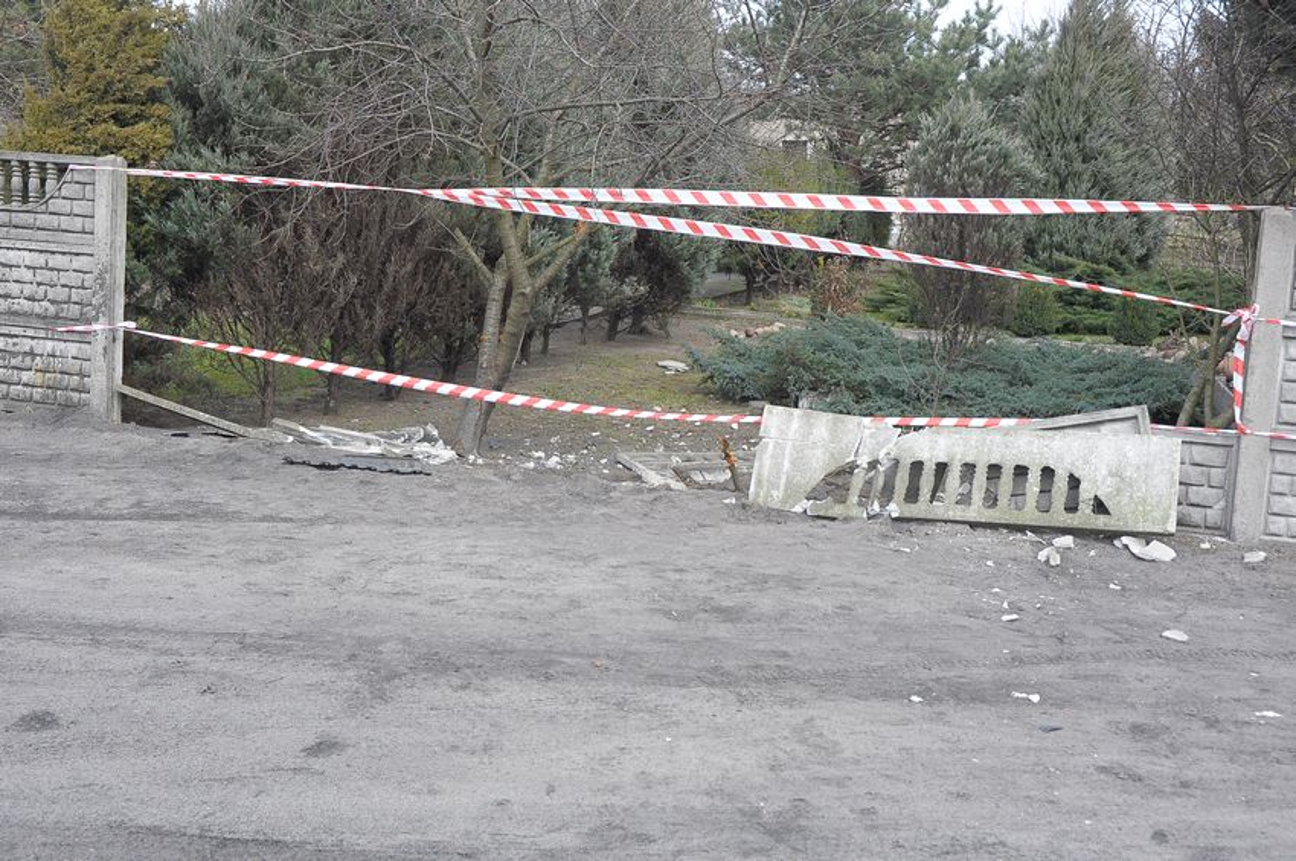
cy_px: 430
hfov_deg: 48.0
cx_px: 648
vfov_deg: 32.9
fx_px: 1457
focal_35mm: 40
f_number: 9
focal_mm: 27
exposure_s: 1/320
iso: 500
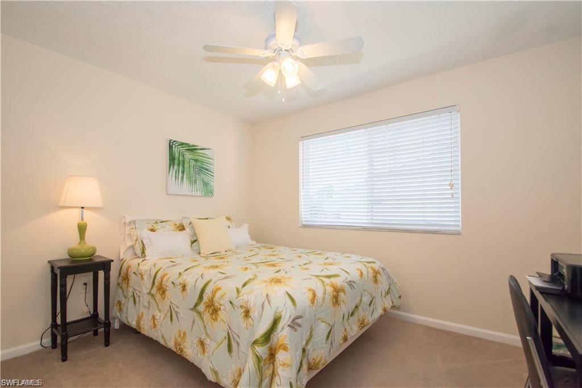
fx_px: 242
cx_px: 291
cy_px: 194
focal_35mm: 15
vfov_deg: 77.3
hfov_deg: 100.4
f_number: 7.1
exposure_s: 1/200
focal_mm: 10
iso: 400
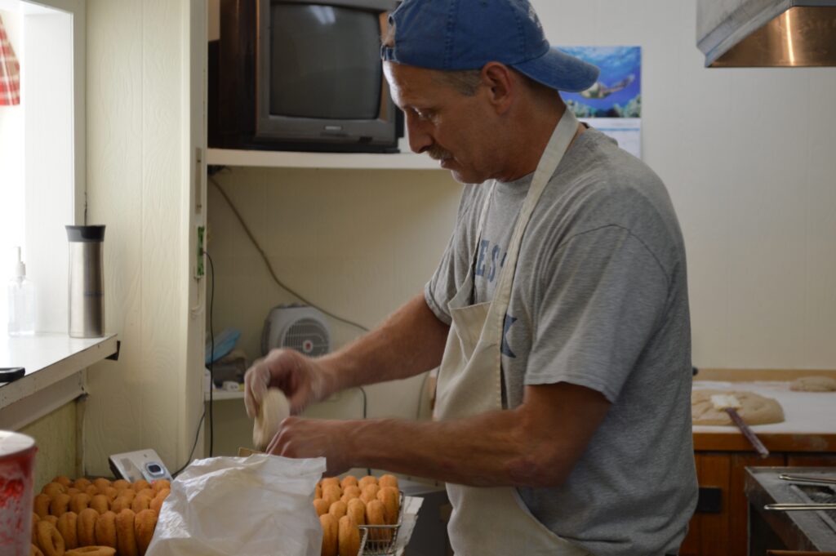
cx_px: 418
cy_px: 278
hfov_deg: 24.6
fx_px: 1914
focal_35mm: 82
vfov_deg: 16.5
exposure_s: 1/40
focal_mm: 55
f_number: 5.6
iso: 400
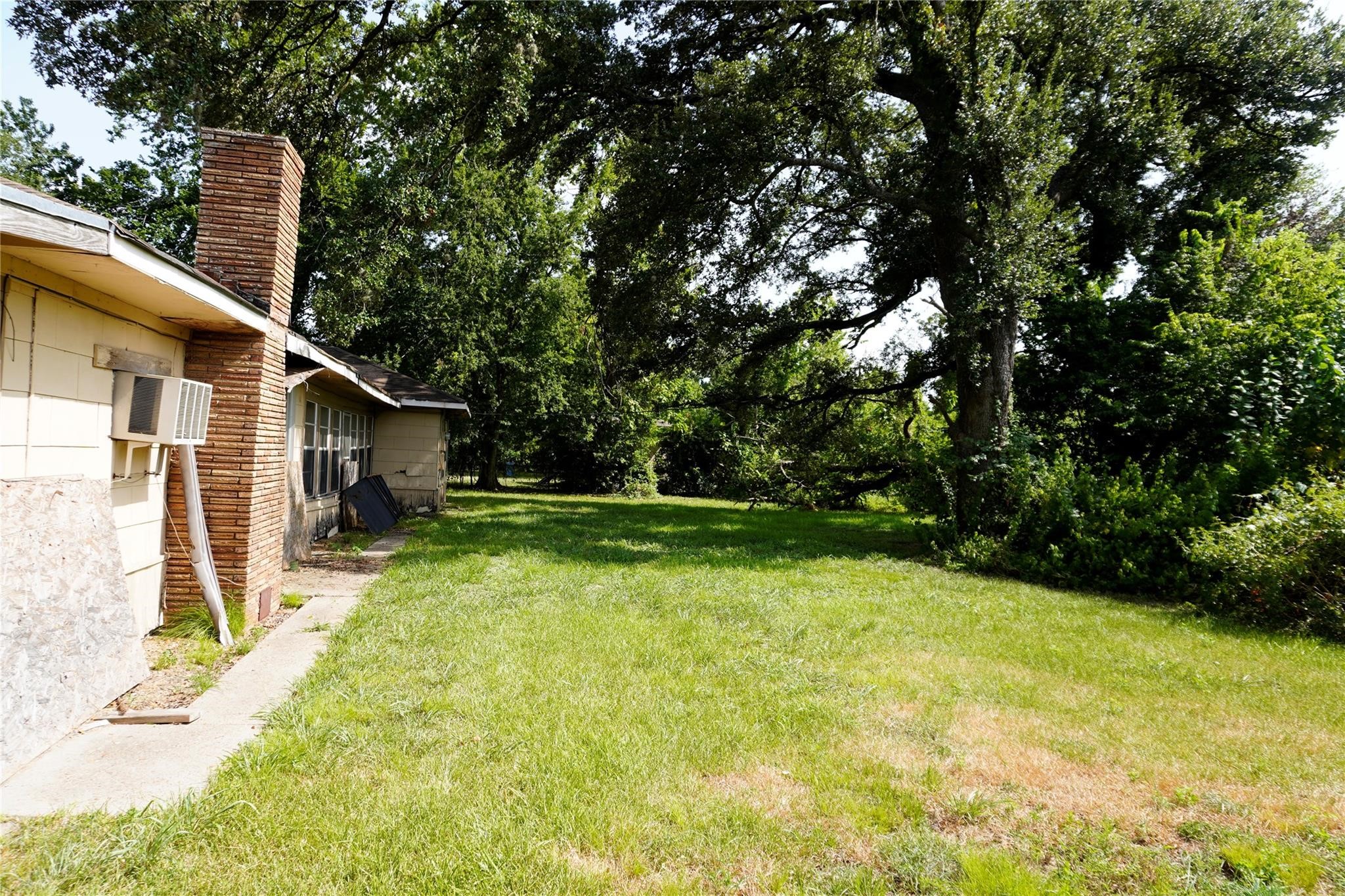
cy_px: 448
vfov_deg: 53.1
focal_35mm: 24
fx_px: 897
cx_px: 672
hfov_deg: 73.7
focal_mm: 16
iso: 100
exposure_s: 1/250
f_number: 5
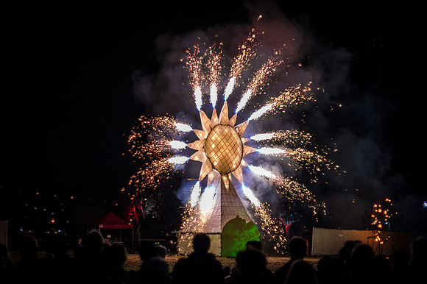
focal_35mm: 75
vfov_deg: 18.2
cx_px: 214
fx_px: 889
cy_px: 142
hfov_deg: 27.0
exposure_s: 1/200
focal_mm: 50
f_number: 1.6
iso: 640
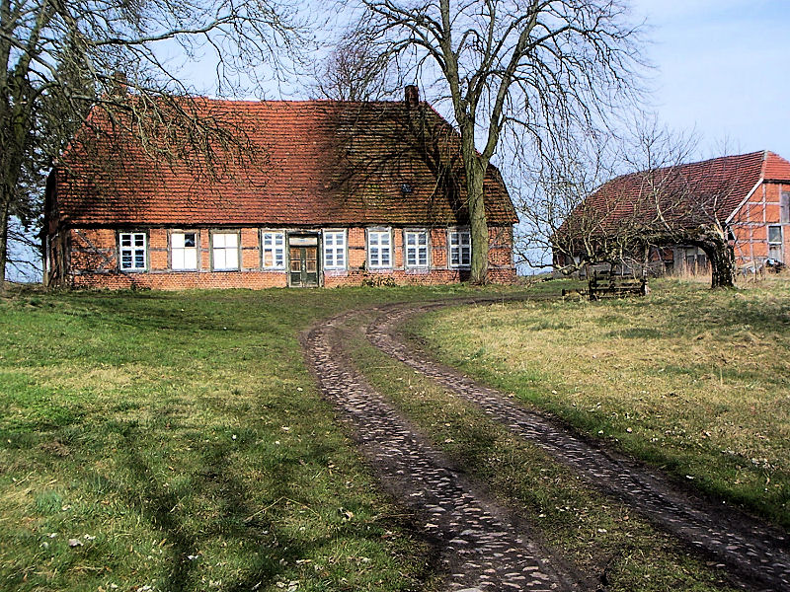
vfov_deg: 29.7
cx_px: 395
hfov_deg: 38.9
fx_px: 1118
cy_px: 296
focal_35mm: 49
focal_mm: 8
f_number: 4
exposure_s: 1/640
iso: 64
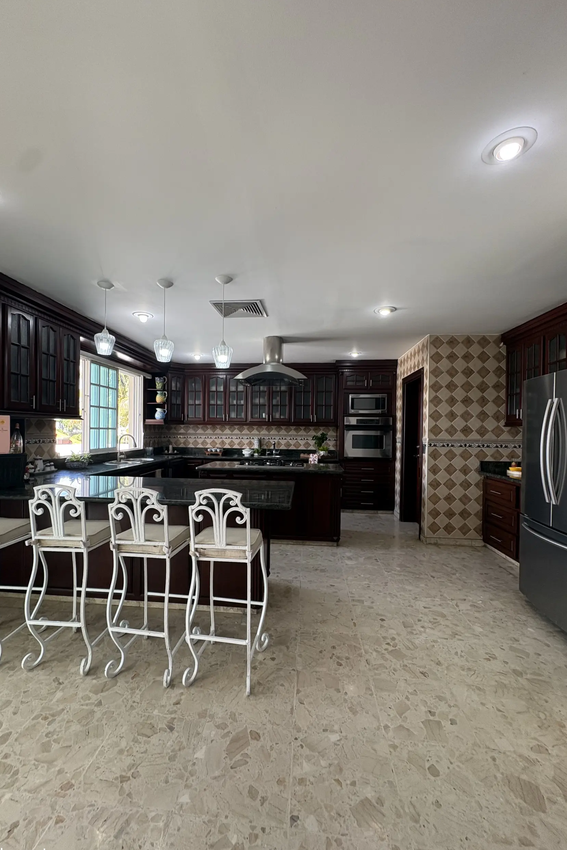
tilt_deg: +0.5
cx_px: 268
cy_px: 433
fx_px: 354
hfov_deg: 77.3
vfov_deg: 100.4
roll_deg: -0.8
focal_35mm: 15
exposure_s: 1/120
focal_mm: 2.22
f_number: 2.2
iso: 125
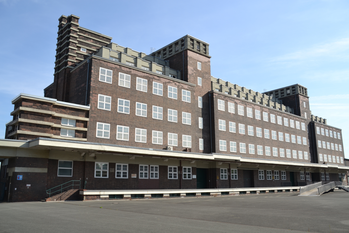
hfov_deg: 67.4
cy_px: 116
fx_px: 262
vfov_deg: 47.9
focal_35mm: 27
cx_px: 174
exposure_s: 1/200
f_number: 7.1
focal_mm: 18
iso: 100
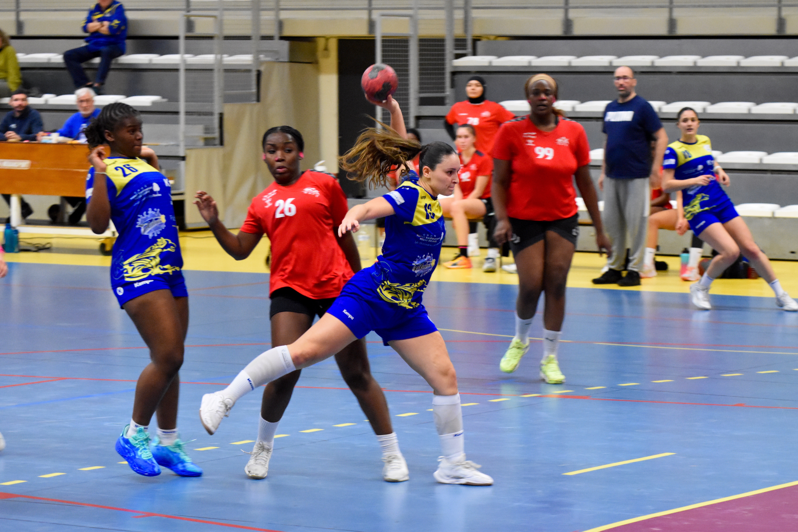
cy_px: 266
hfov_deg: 14.0
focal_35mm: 147
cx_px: 399
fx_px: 3258
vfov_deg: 9.3
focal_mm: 98
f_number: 4.5
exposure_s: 1/250
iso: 5000
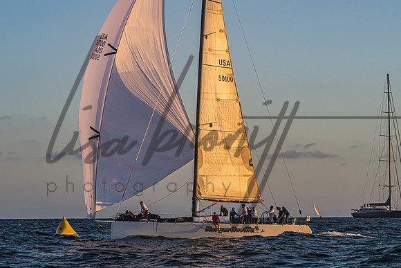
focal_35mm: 134
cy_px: 127
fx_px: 1496
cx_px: 208
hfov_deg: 15.3
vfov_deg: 10.2
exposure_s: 1/800
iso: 250
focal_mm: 100
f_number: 7.1
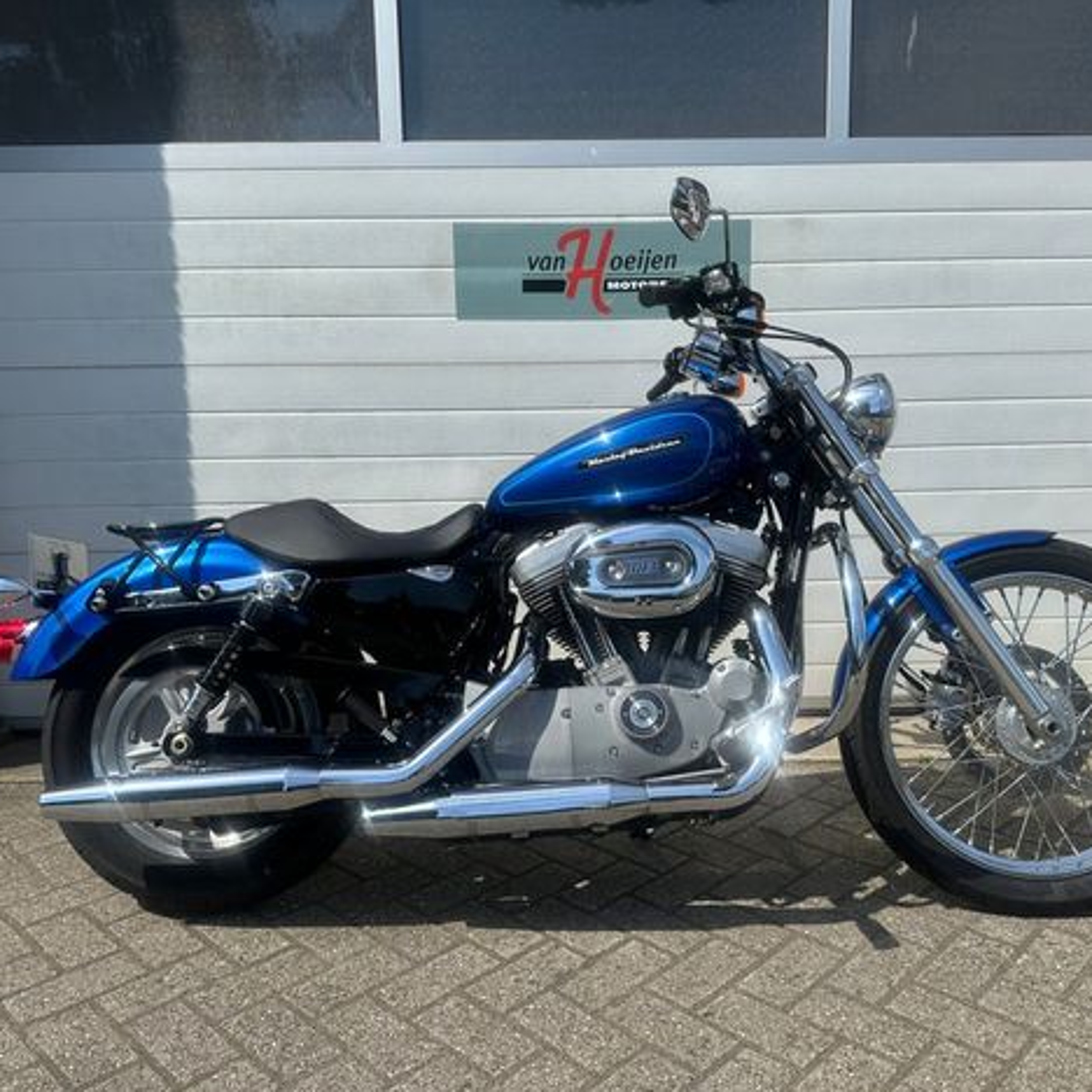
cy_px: 558
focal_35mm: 29
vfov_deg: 55.6
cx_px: 597
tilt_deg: -11.4
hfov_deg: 55.5
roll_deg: +0.0
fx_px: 1035
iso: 80
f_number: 1.78
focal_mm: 6.86
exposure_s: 1/5263
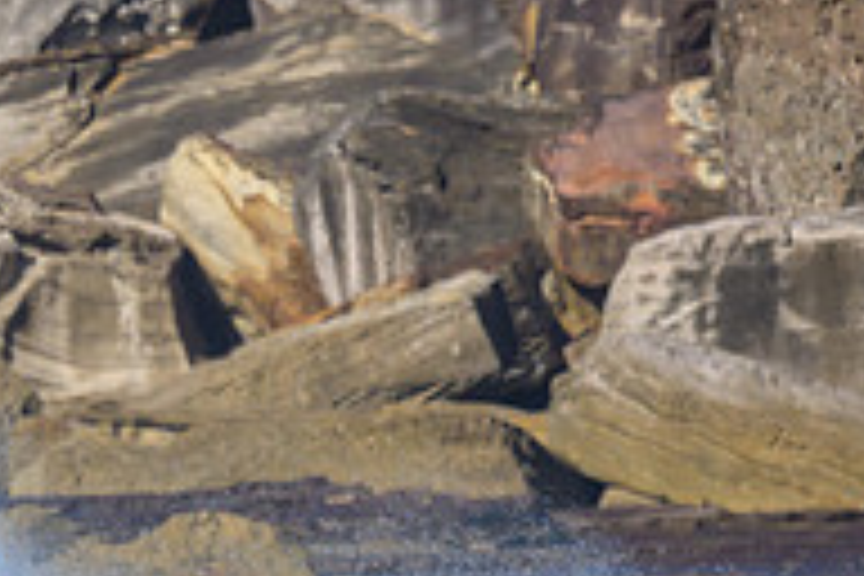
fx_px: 79890
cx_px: -287
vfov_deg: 0.4
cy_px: 773
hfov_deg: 0.6
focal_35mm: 3329
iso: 320
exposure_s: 1/2000
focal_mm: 800
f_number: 6.3
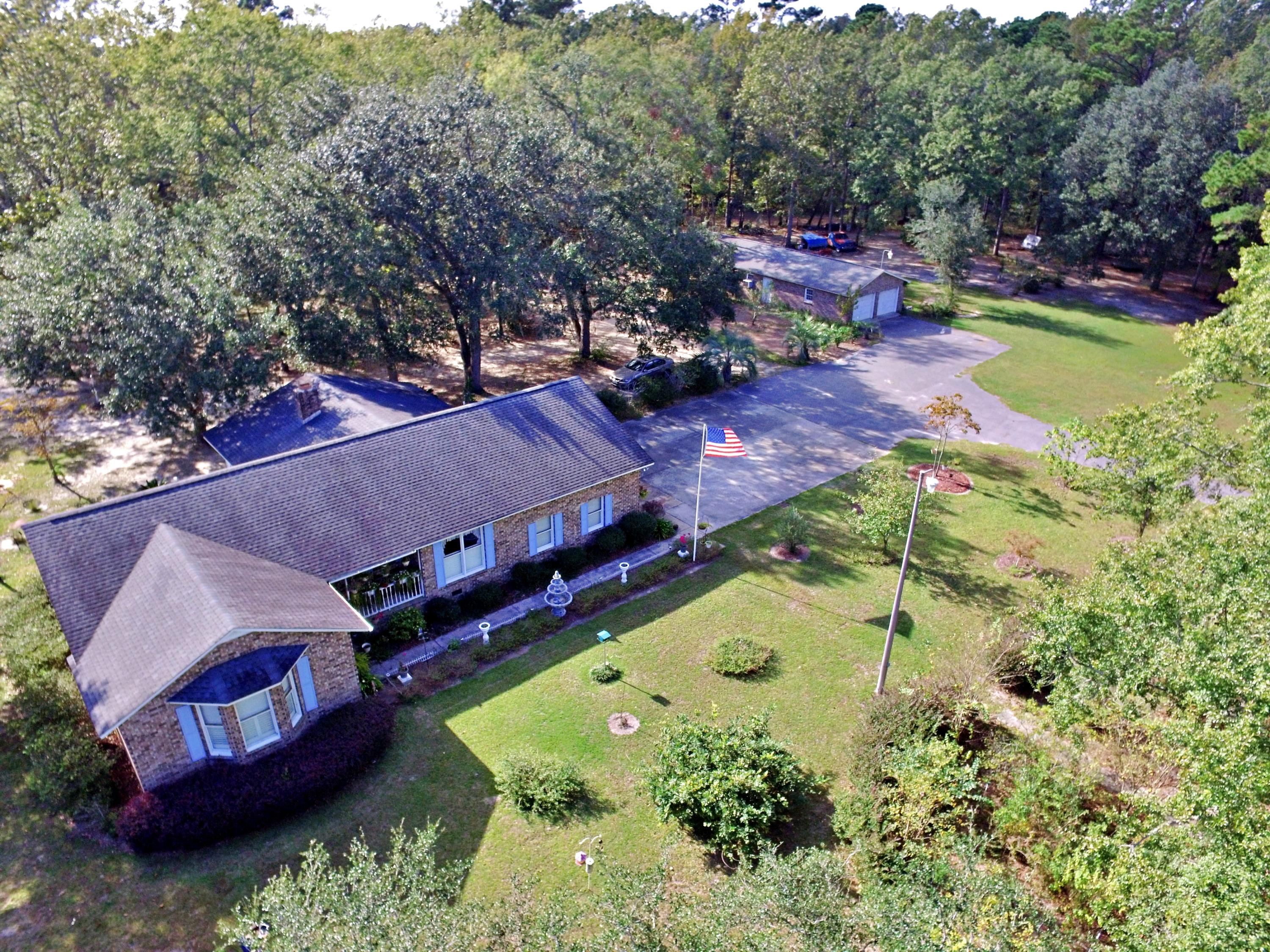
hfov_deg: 81.7
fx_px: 734
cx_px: 635
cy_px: 476
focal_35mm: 20
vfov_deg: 66.0
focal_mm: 3.61
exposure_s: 1/397
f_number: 2.8
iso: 100
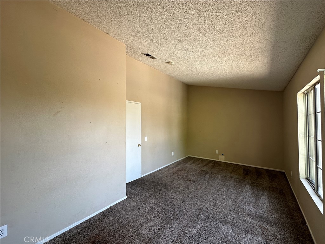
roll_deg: -0.2
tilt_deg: +2.6
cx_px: 162
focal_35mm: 14
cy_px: 122
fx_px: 131
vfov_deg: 85.7
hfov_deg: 102.1
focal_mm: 2.22
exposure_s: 1/99
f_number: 2.2
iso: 80
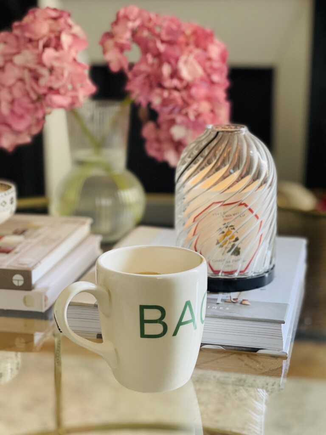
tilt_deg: -14.6
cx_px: 163
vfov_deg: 30.3
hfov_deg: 22.9
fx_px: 804
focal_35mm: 64
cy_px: 218
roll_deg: -1.0
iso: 250
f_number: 2.2
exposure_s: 1/83
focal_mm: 7.5
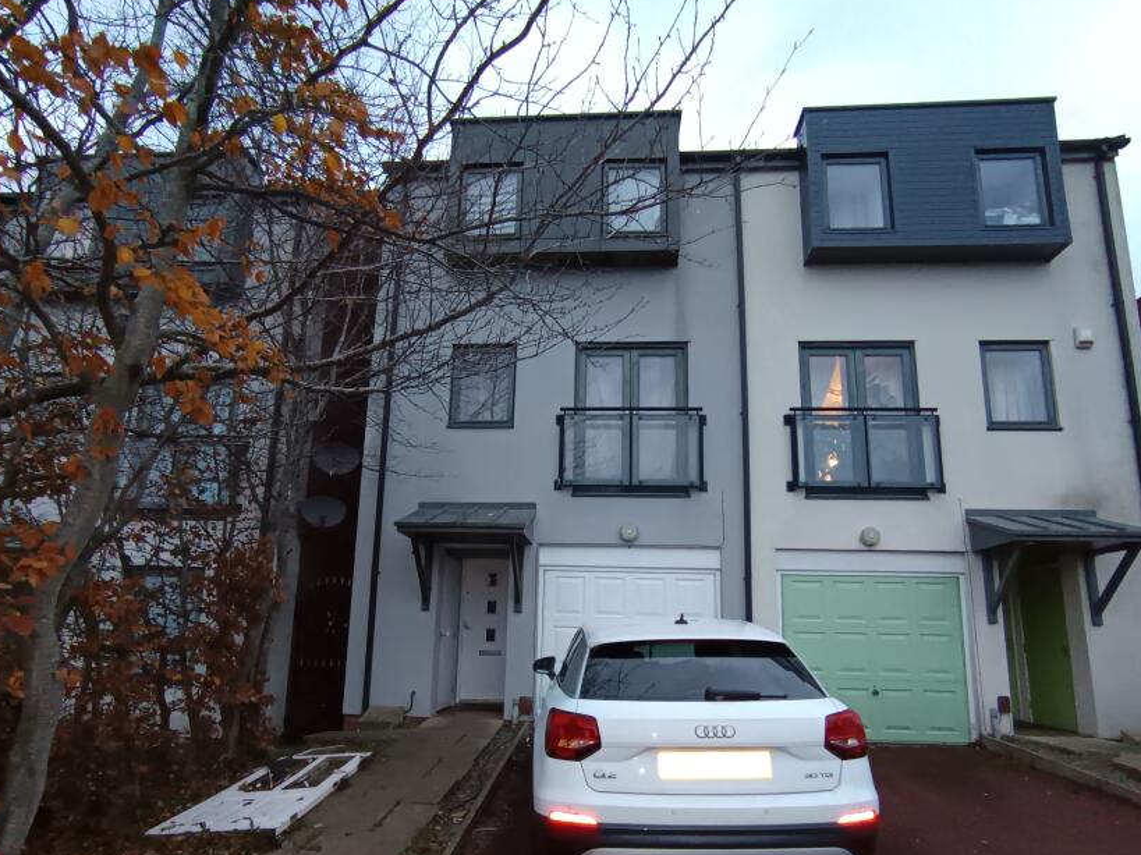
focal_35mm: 20
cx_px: 561
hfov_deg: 81.7
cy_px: 514
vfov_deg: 65.3
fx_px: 659
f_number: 2.2
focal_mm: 1.65
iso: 634
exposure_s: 1/16.7
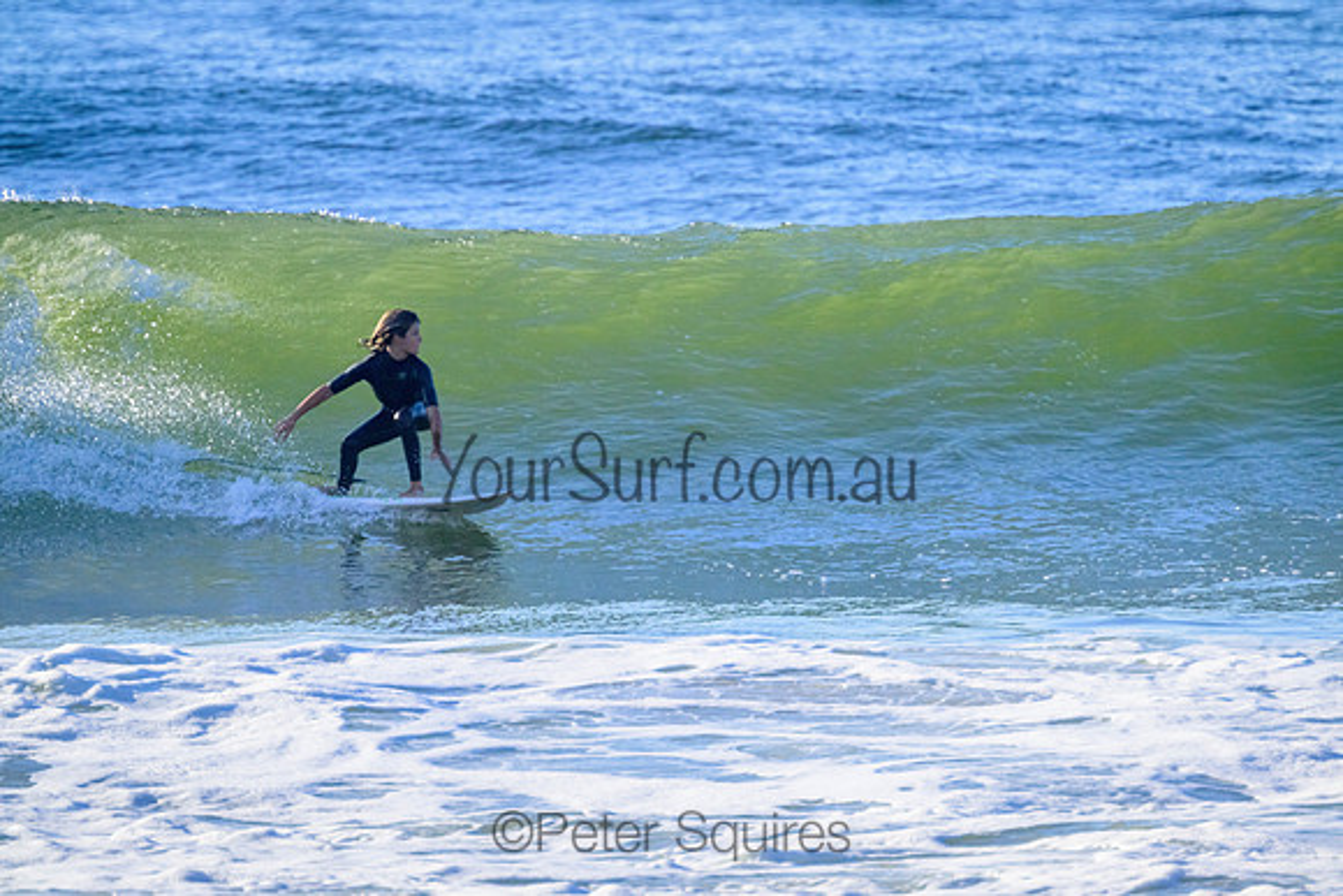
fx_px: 29850
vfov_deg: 1.7
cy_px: 448
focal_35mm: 800
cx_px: 672
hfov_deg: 2.6
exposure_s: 1/2000
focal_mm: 800
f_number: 11
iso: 1800
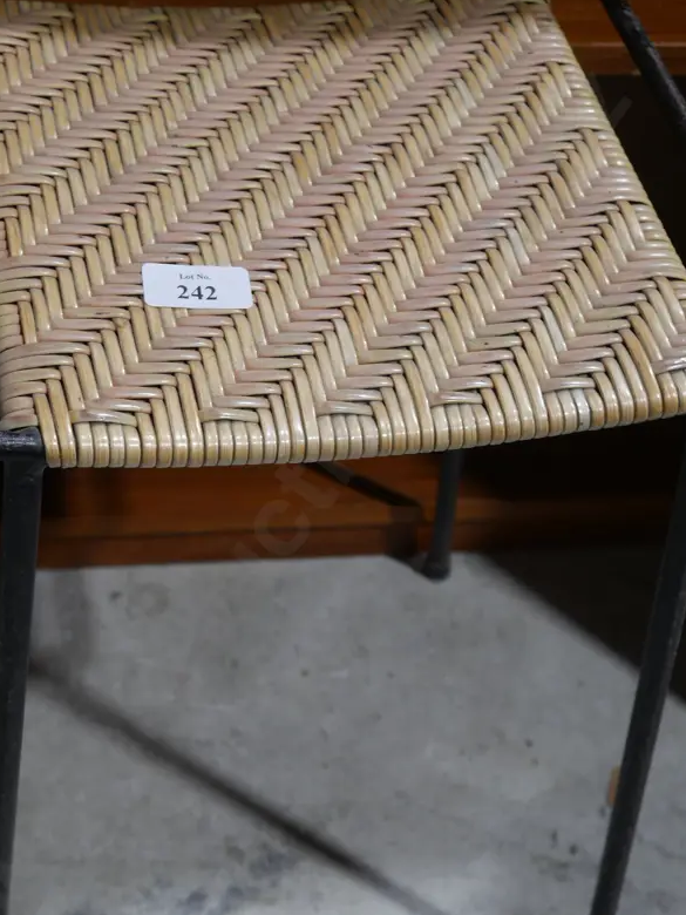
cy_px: 567
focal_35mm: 63
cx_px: 251
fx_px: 1665
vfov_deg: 30.6
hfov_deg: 23.2
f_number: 5.2
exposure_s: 1/60
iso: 320
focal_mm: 24
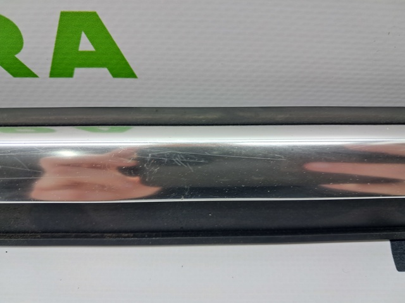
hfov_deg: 65.4
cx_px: 202
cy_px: 152
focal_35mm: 27
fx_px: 316
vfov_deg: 51.3
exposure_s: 1/50
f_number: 1.8
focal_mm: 4
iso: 50
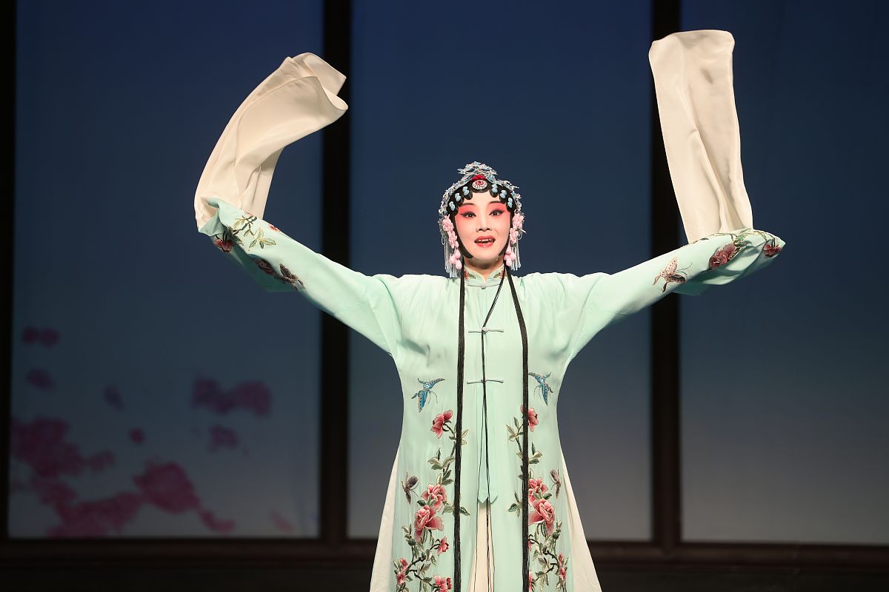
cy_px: 296
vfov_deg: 9.8
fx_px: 3457
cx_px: 444
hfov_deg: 14.7
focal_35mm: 140
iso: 400
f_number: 2.8
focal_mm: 140
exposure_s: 1/500
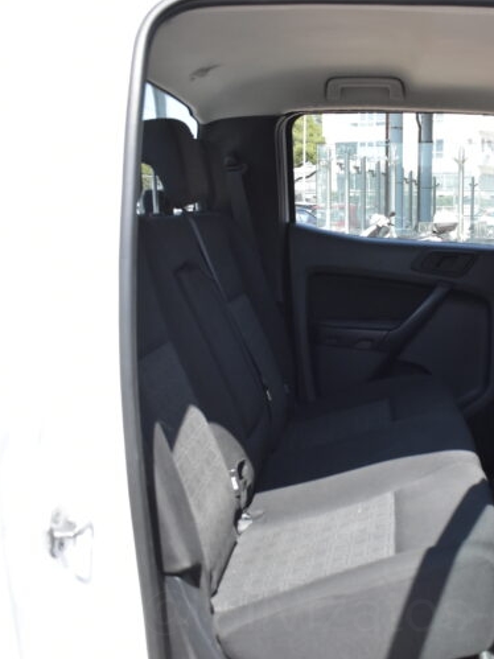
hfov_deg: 34.6
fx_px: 761
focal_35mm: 40
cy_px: 323
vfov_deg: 46.8
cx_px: 411
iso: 1600
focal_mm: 18
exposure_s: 1/3200
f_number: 3.5
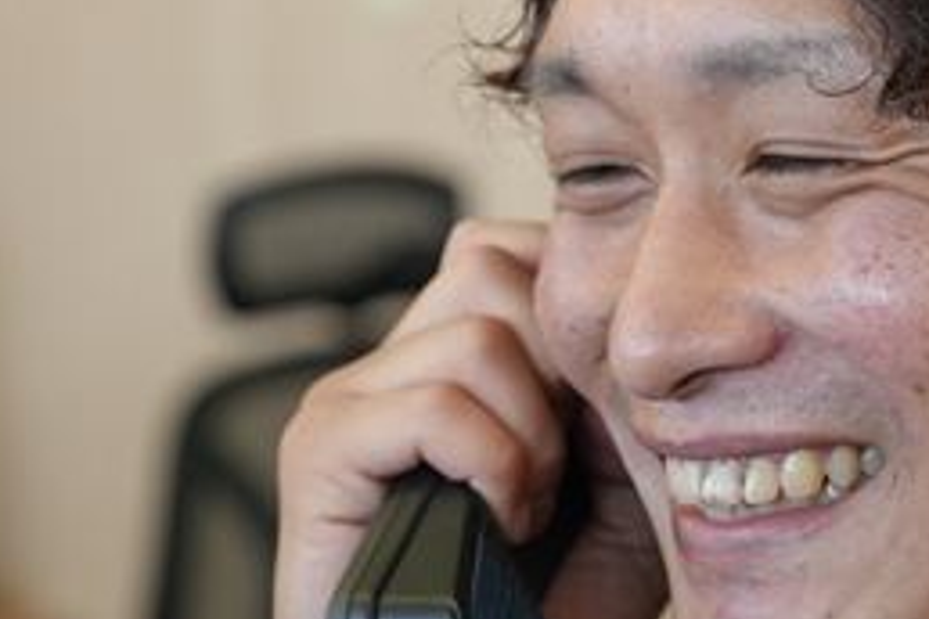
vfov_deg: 8.5
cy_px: 140
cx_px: 774
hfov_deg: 12.6
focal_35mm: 162
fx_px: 4178
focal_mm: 52.3
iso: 1600
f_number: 4
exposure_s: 1/160
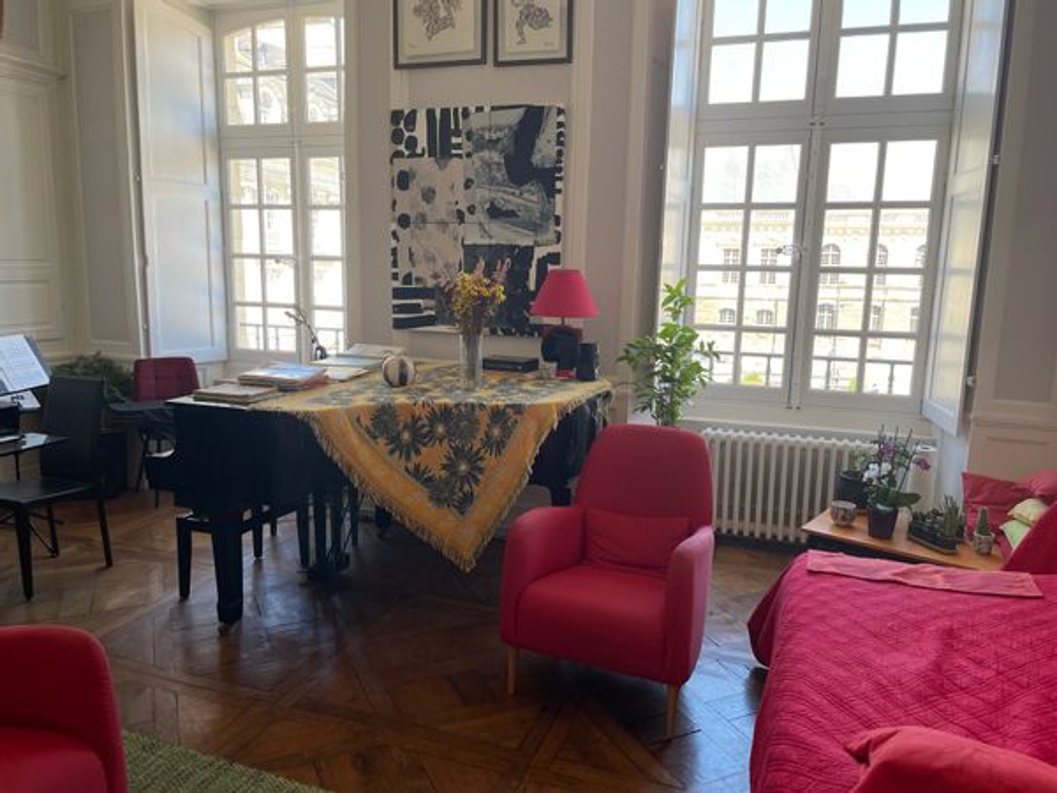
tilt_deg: -9.4
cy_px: 396
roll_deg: -1.3
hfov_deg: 67.3
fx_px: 794
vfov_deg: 53.1
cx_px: 528
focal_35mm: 26
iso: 40
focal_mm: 4.2
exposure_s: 1/121
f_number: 1.6
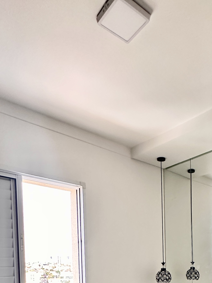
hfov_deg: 42.7
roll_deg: +0.6
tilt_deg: -2.2
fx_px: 261
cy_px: 274
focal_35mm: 32
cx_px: 160
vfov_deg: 48.2
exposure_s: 1/60
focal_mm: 2.22
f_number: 2.2
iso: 320
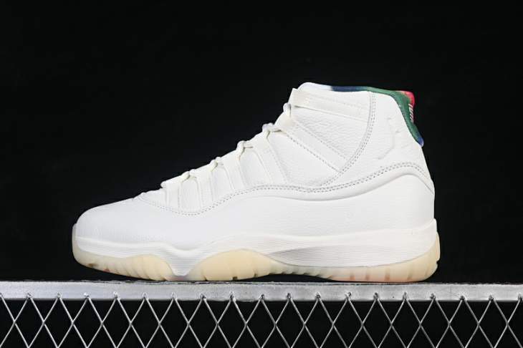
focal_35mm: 75
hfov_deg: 27.0
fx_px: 1089
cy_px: 174
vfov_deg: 18.2
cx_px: 262
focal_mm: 50
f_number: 8
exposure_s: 1/80
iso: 160
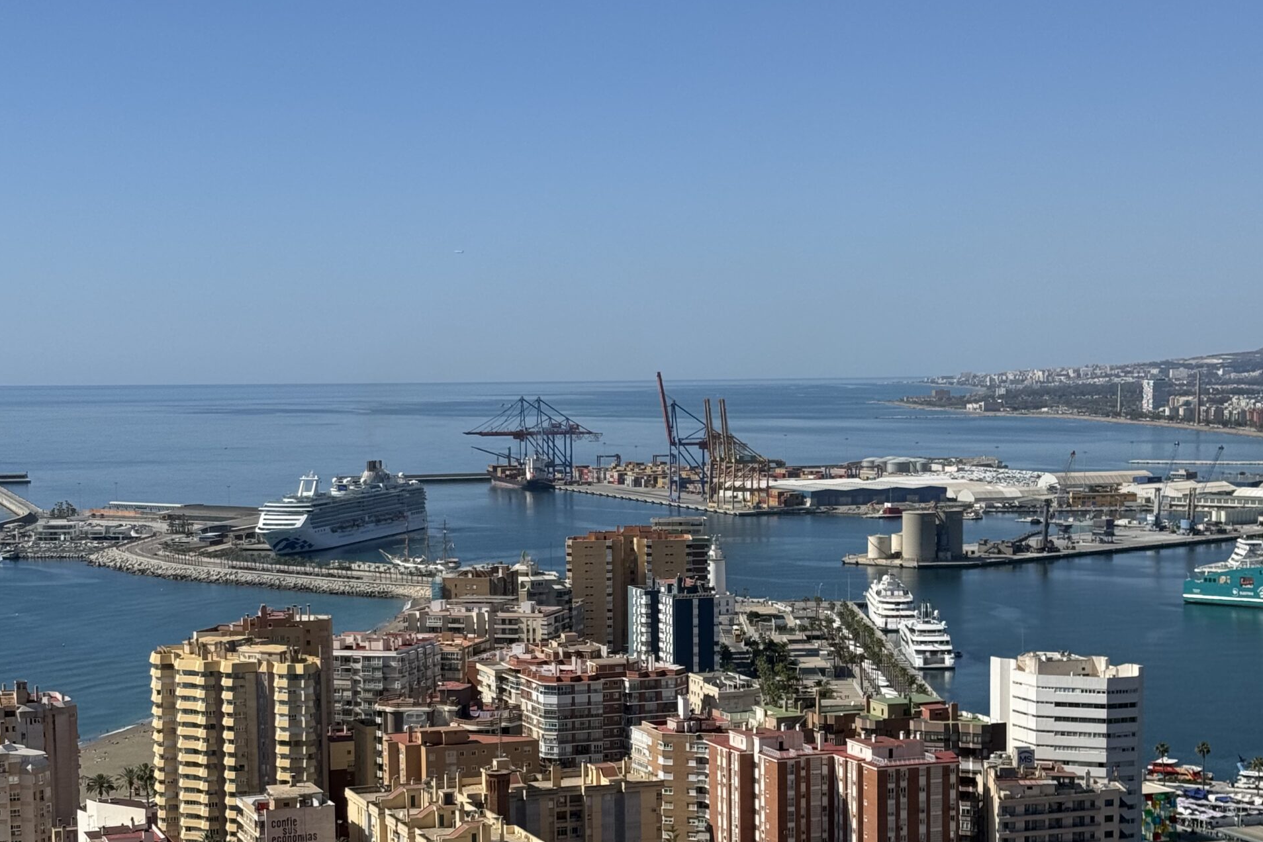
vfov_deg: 20.2
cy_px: 628
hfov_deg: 30.1
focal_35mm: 67
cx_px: 633
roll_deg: +1.0
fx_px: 2350
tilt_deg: -6.9
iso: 64
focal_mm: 6.76
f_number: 1.78
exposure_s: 1/6410
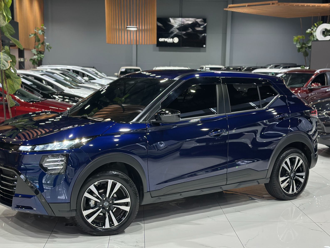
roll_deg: -0.7
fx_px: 553
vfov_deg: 25.2
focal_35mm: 58
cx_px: 153
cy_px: 150
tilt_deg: -9.1
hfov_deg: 33.2
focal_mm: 6.86
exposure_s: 1/60
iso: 125
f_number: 1.78
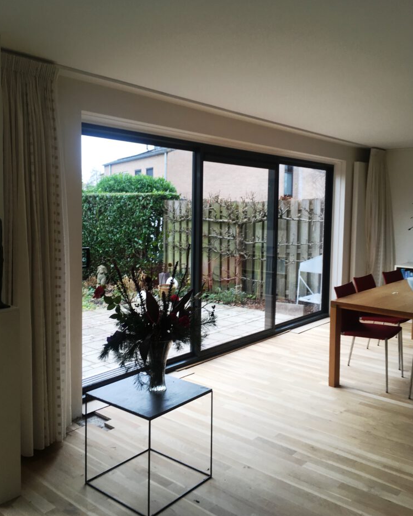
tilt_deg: -9.2
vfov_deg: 57.1
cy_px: 244
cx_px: 205
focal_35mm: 31
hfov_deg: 47.1
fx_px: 474
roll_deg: -2.0
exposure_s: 1/50
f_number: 2.2
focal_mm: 4.15
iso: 32
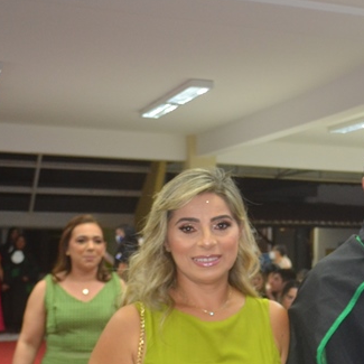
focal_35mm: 69
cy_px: 275
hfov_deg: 23.9
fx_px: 821
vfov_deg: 24.7
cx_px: 362
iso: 1250
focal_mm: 22
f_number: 4
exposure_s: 1/60
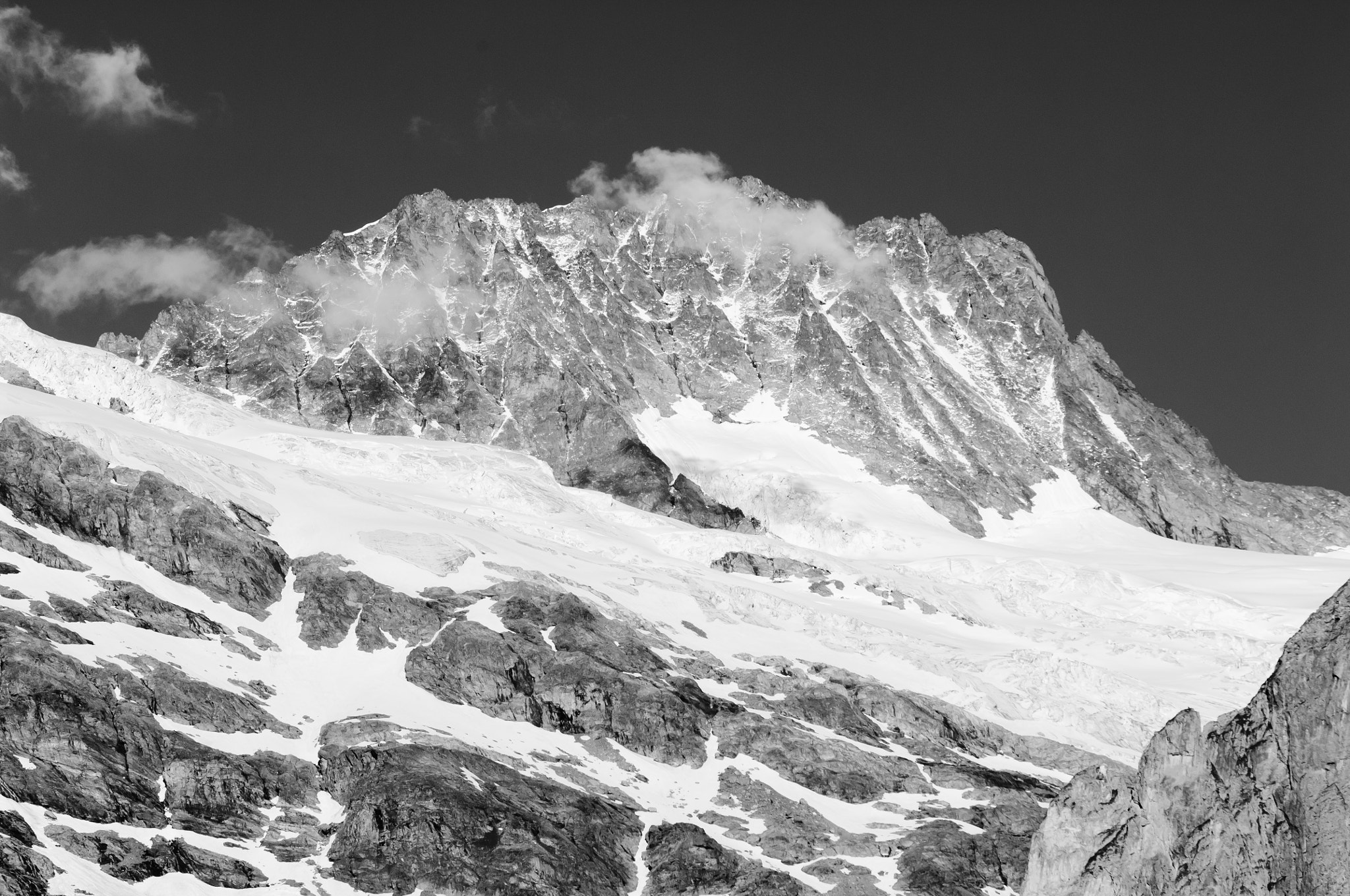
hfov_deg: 6.9
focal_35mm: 300
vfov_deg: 4.6
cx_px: 675
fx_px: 11236
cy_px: 448
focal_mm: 200
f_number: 10
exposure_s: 1/500
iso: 200
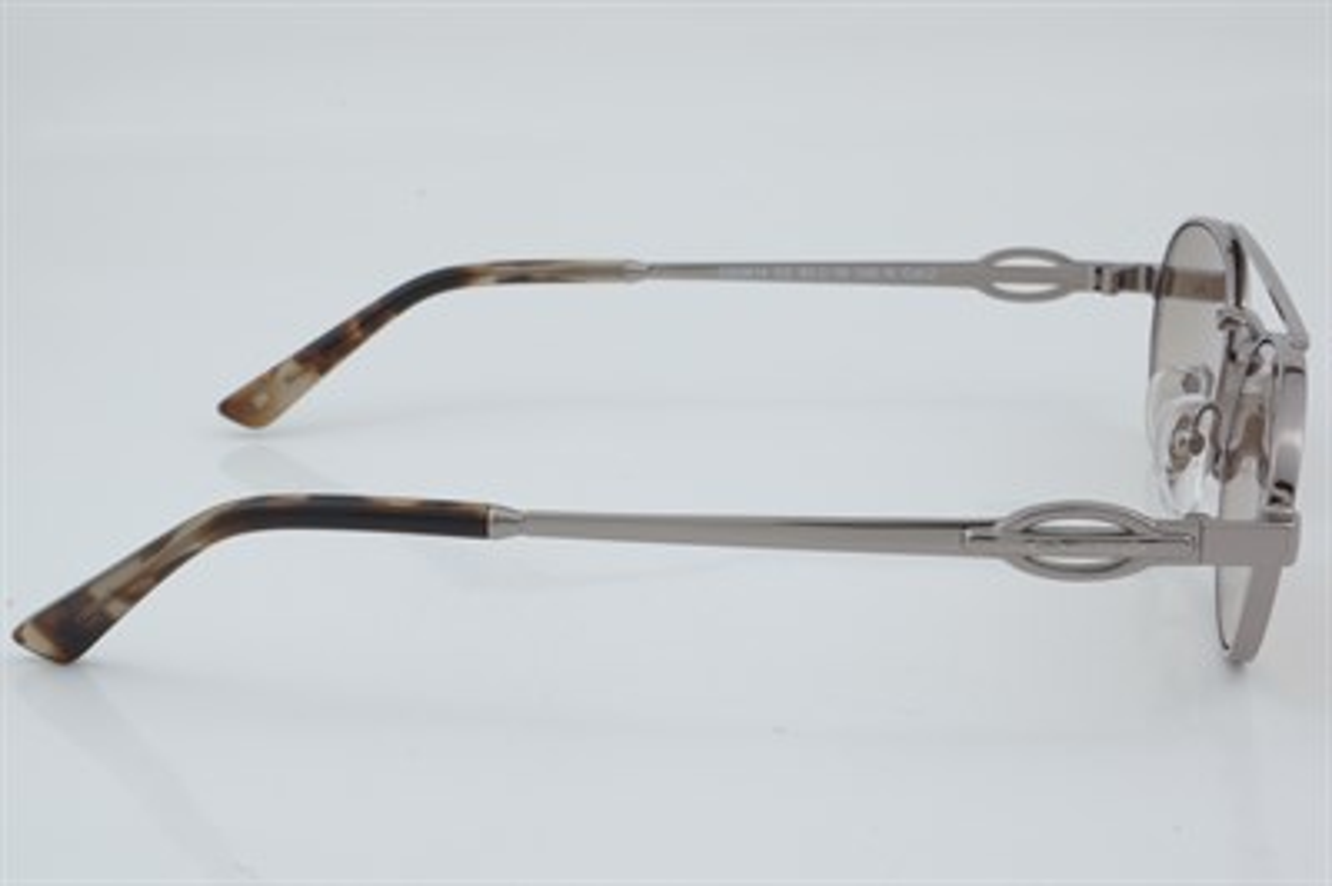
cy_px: 443
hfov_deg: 27.0
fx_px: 2773
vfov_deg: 18.2
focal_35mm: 75
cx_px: 666
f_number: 29
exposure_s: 1/4
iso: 100
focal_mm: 50
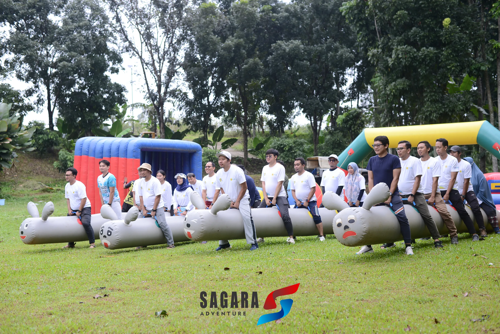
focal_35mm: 50
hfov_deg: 39.6
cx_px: 250
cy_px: 167
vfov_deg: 27.0
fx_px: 695
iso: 200
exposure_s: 1/320
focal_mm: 50
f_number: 2.8
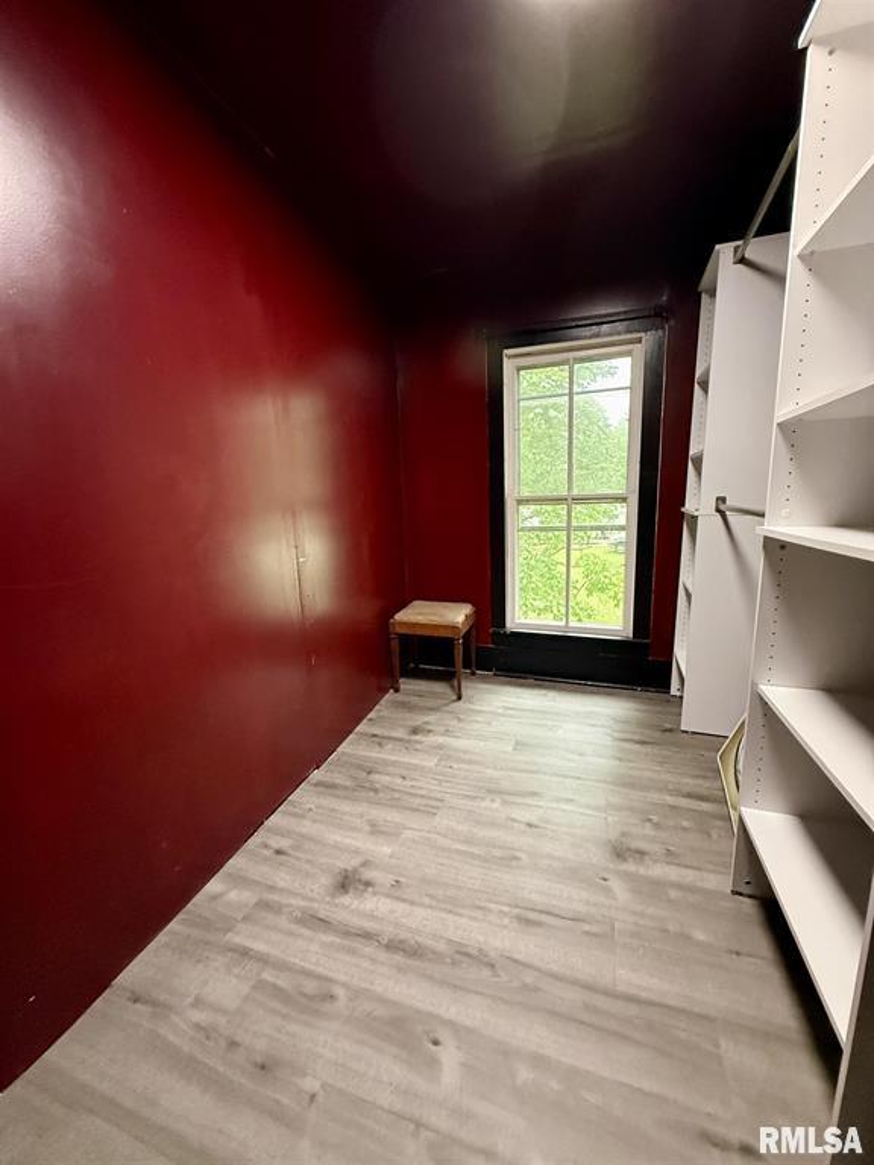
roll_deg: +1.6
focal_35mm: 14
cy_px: 582
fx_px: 471
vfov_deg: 102.1
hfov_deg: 85.7
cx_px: 437
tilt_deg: -10.6
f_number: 2.2
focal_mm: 2.22
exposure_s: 1/60
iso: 640
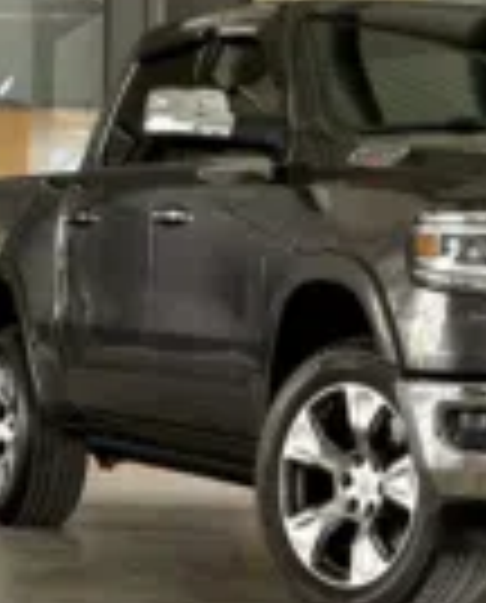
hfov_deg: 10.2
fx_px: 2703
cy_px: 328
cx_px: 526
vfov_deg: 12.7
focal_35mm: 151
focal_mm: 5.96
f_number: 1.6
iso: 40
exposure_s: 1/121
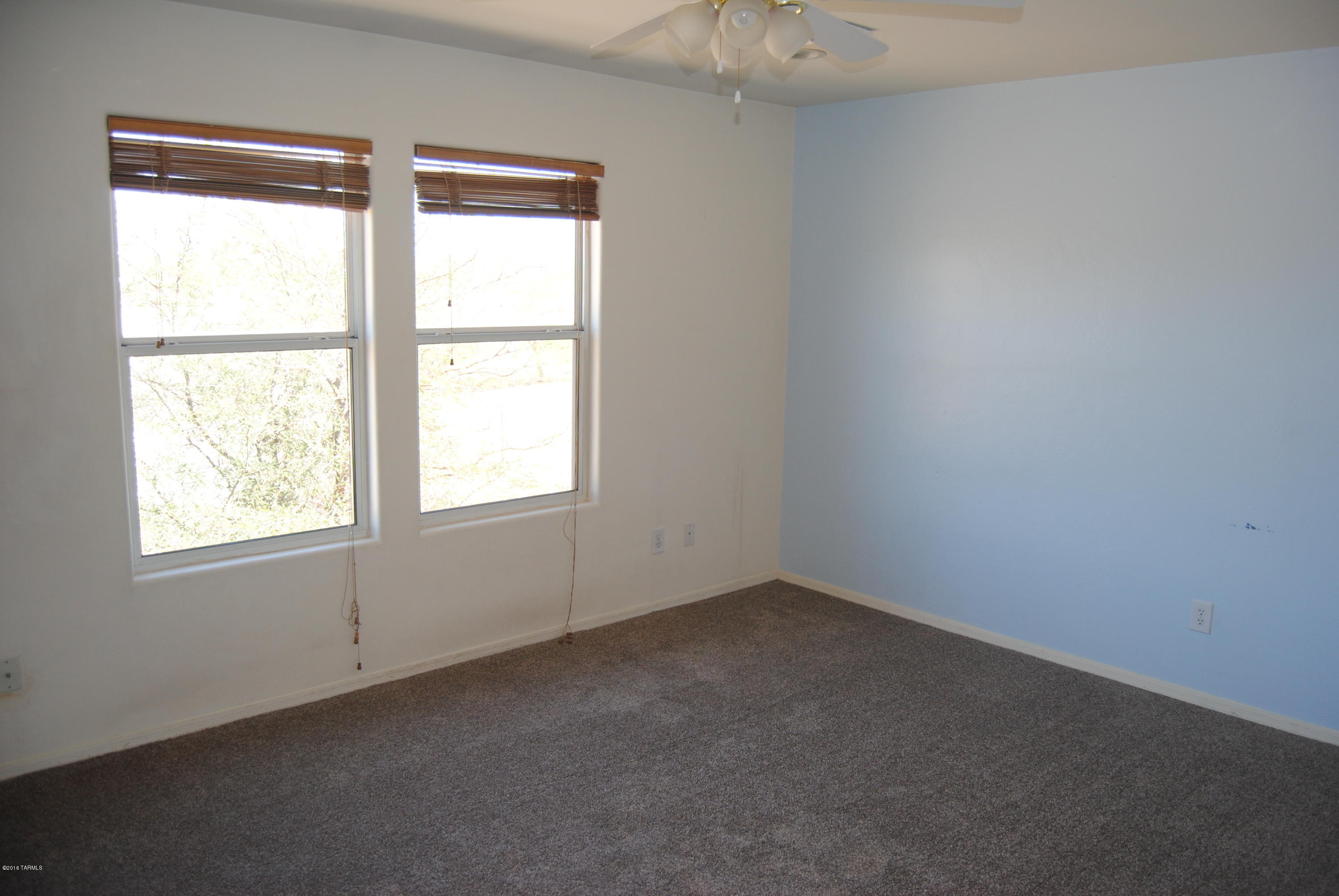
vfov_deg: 48.0
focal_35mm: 27
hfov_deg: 67.3
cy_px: 448
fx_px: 1005
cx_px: 670
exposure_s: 1/100
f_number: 3.5
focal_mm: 18
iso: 200
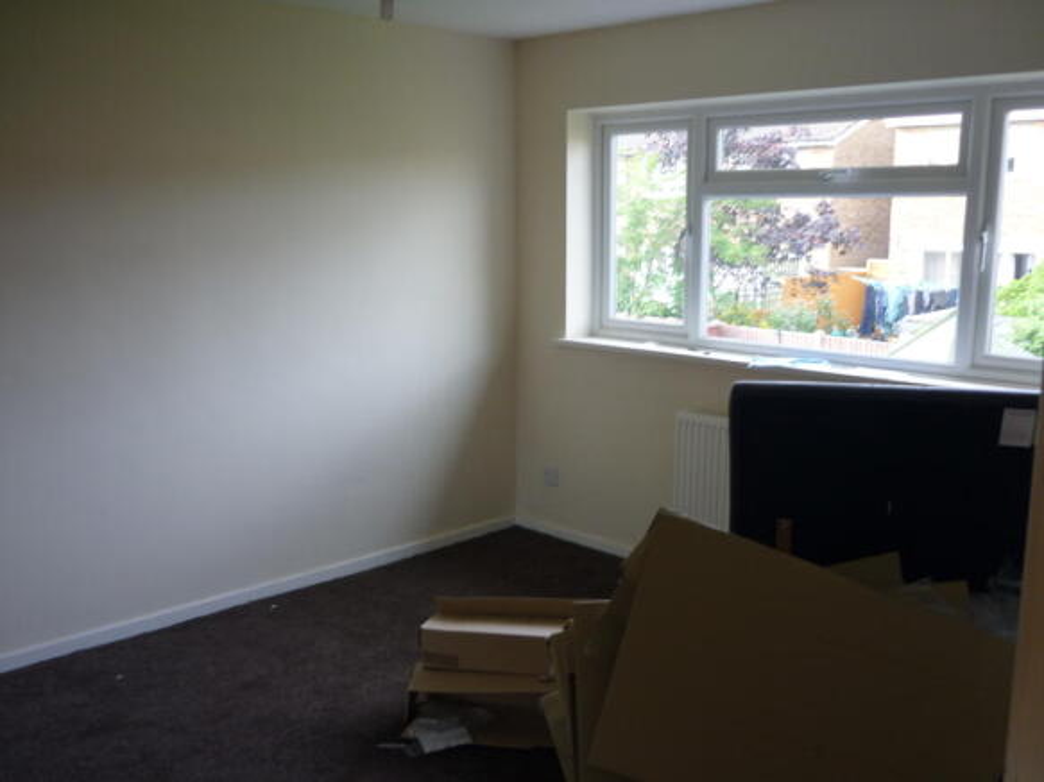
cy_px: 391
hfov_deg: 55.4
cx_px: 522
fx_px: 995
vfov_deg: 42.9
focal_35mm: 33
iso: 125
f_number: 2.8
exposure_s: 1/30
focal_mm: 5.5
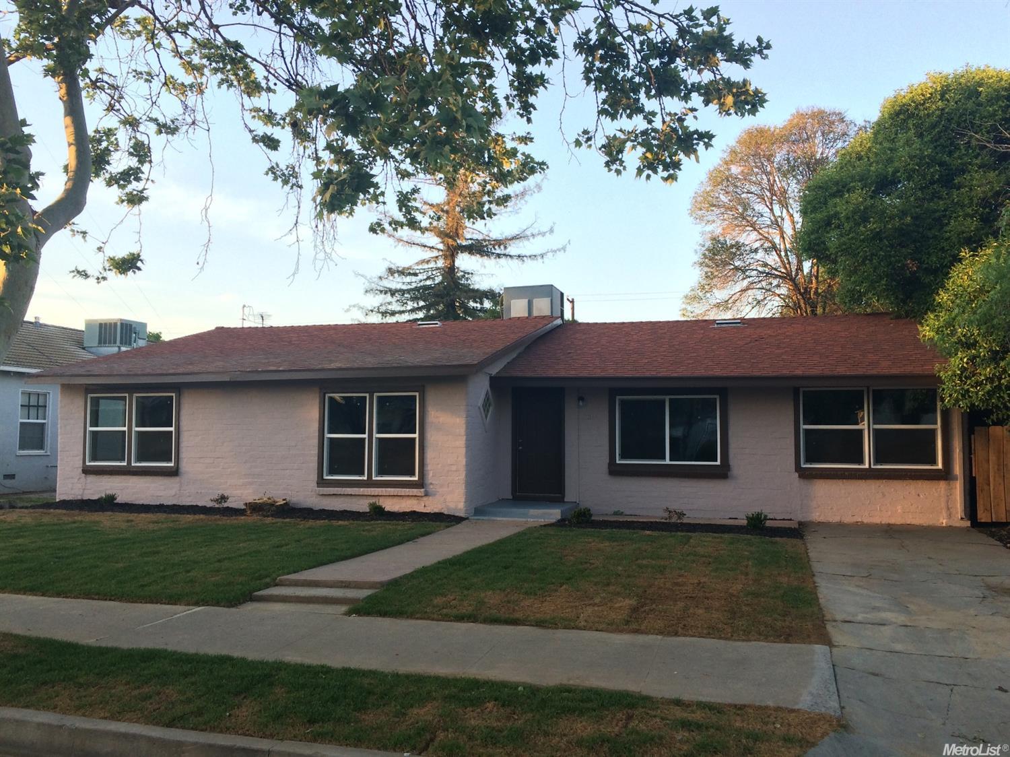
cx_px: 505
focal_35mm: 29
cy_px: 378
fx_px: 846
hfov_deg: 61.7
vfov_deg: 48.2
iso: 50
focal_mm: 4.15
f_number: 2.2
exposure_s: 1/120
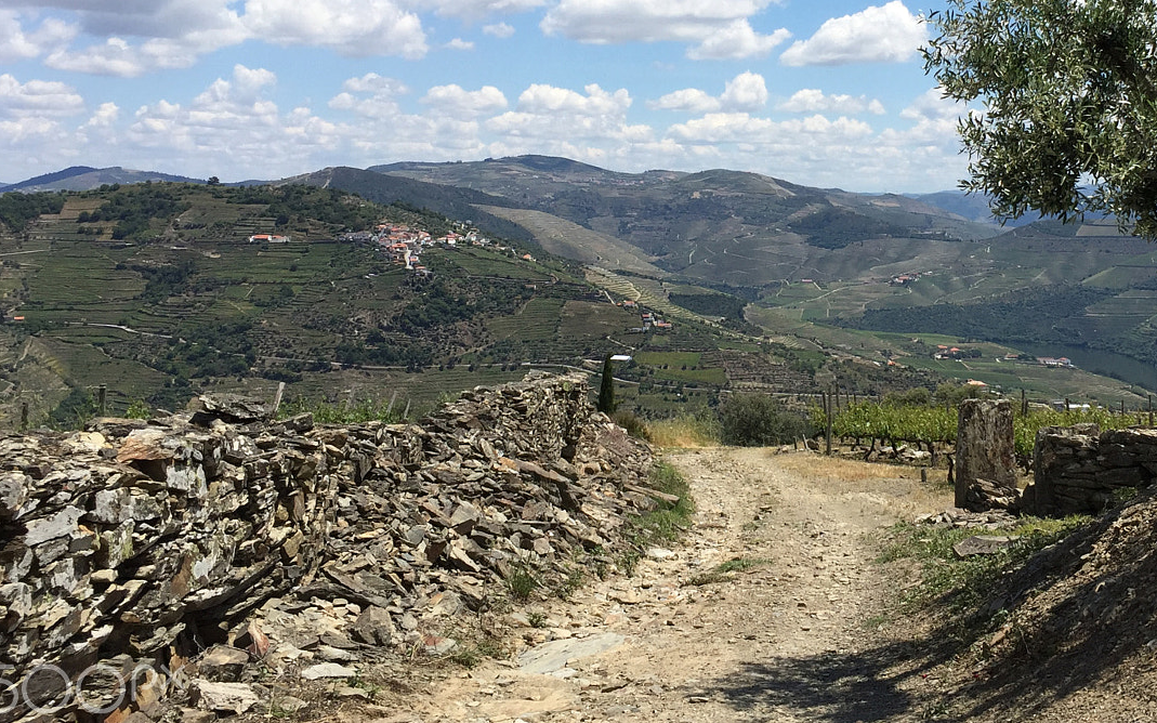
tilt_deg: +1.2
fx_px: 1450
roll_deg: -1.2
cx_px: 783
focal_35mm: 46
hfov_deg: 42.8
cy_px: 182
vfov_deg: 27.6
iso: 32
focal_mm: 4.15
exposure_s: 1/2639
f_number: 2.2
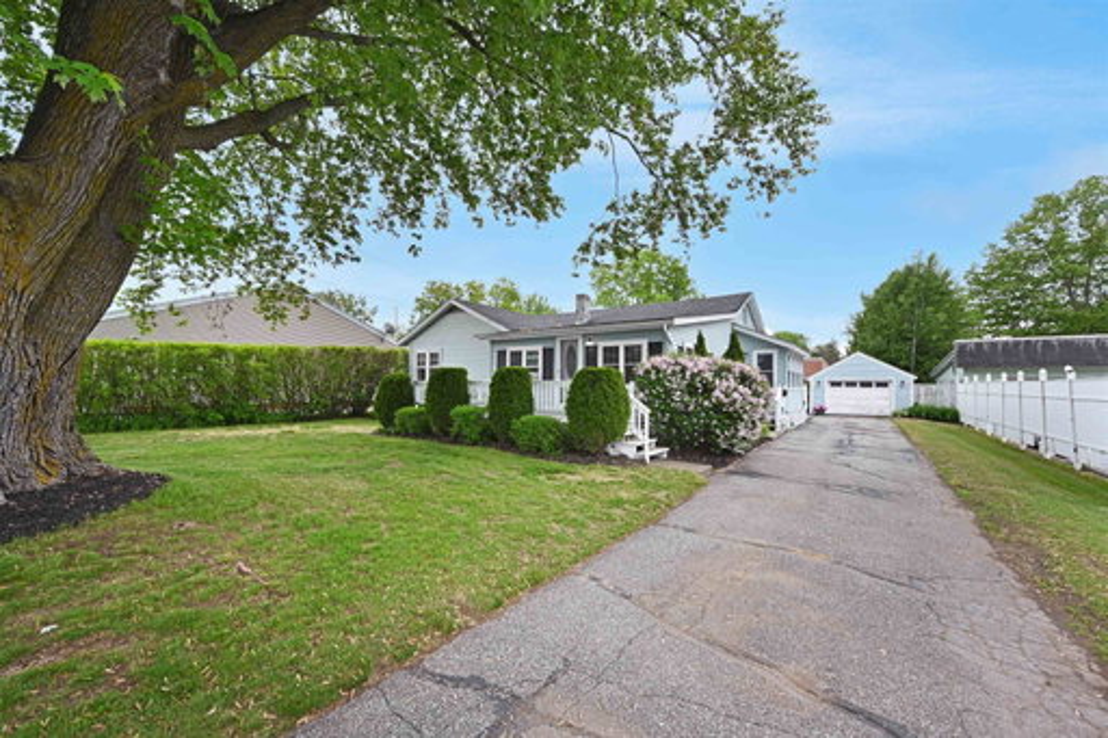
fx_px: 431
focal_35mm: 14
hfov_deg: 104.3
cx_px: 554
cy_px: 369
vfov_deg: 81.2
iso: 400
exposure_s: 1/30
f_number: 14
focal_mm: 14
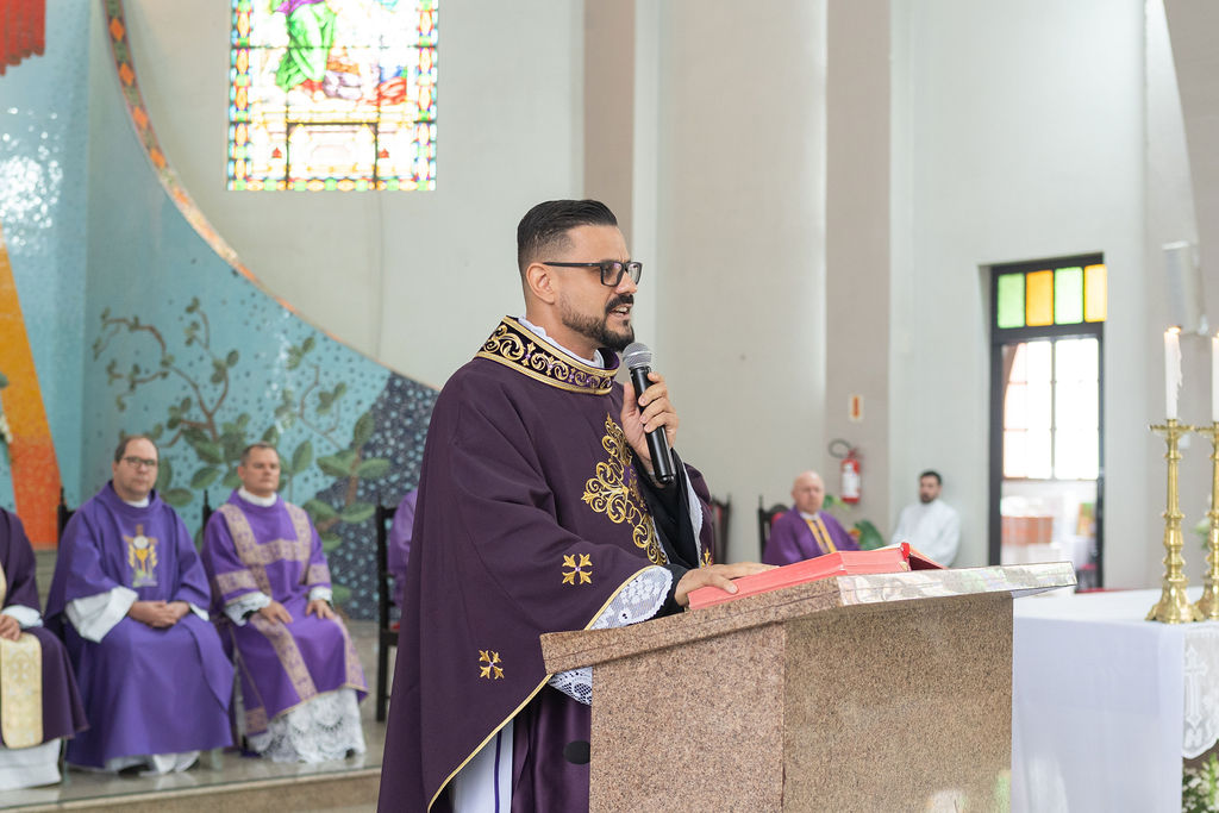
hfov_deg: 38.1
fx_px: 1763
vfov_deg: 26.0
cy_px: 406
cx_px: 610
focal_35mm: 52
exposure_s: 1/160
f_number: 2.8
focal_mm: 35
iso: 640
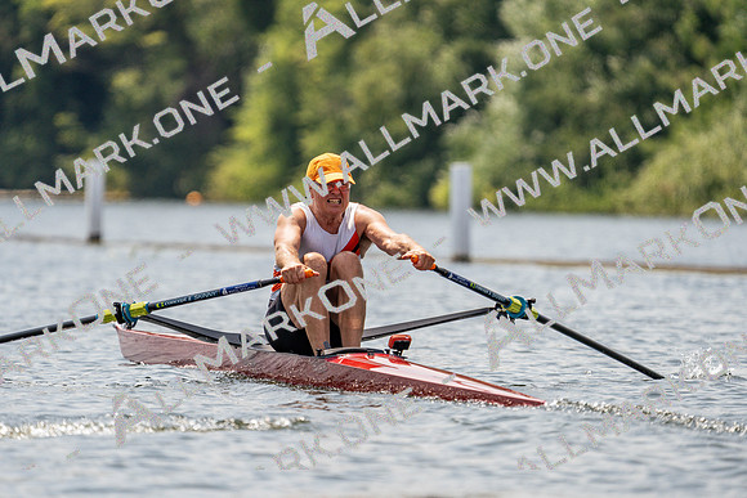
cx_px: 374
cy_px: 249
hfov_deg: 4.6
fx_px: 9298
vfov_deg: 3.1
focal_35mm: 448
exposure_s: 1/1600
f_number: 6.3
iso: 200
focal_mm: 448
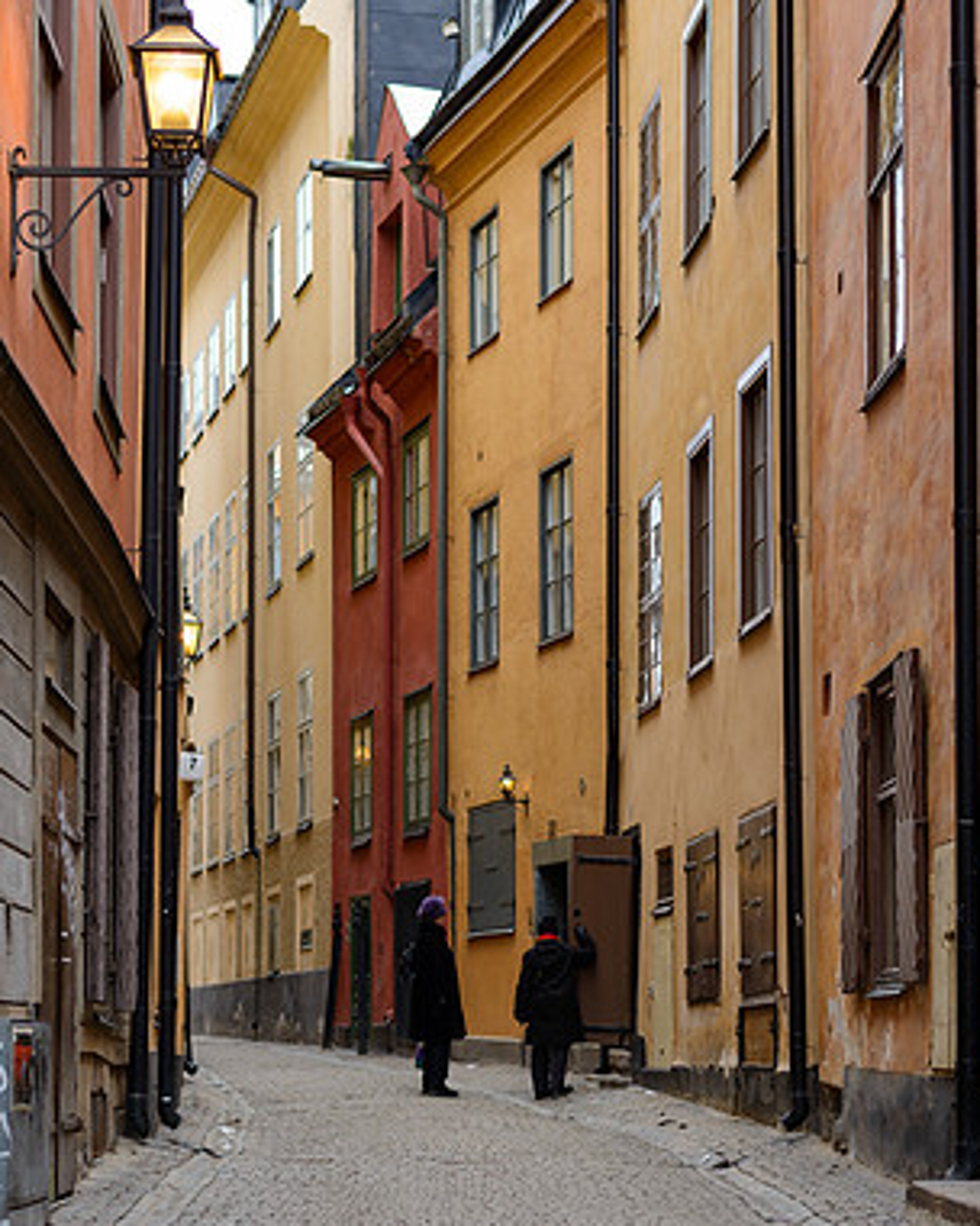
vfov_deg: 23.0
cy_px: 621
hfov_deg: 18.5
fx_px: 3009
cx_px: 567
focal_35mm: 83
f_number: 2.8
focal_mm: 58
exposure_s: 1/30
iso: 100
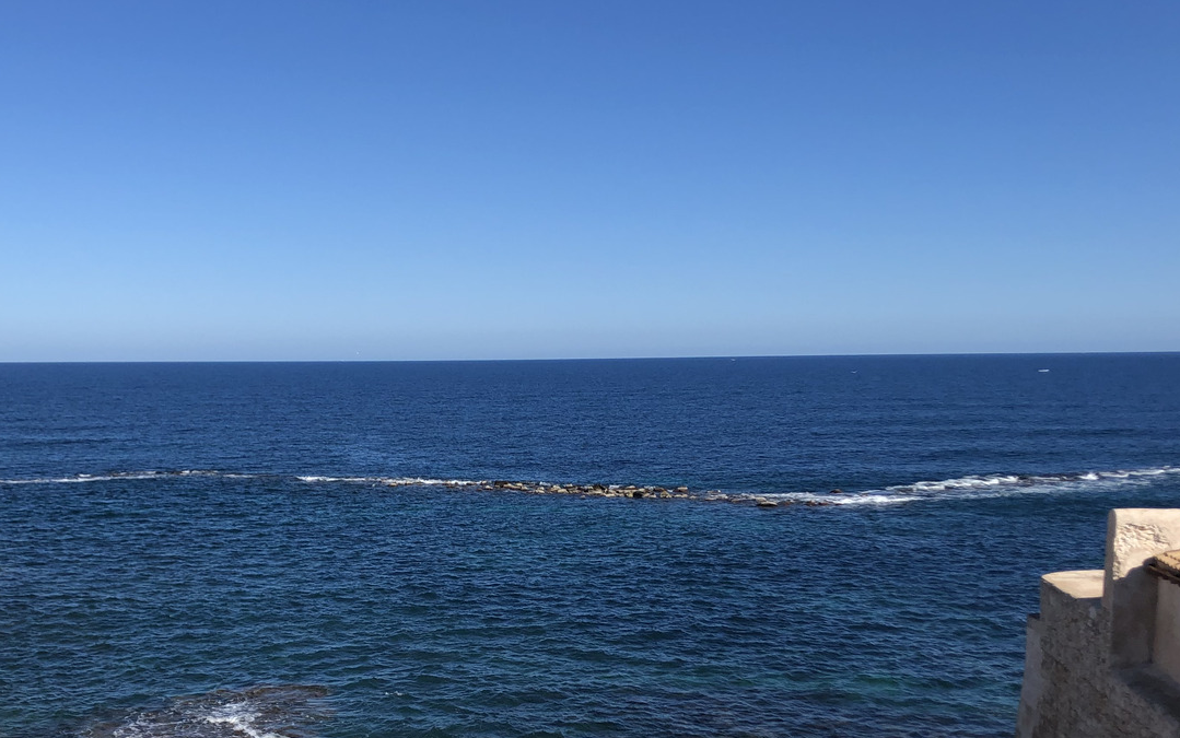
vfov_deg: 28.6
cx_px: 451
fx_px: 1415
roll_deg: +1.0
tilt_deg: -10.6
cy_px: 594
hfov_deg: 44.9
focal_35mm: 44
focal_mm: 4
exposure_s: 1/2288
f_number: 1.8
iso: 20
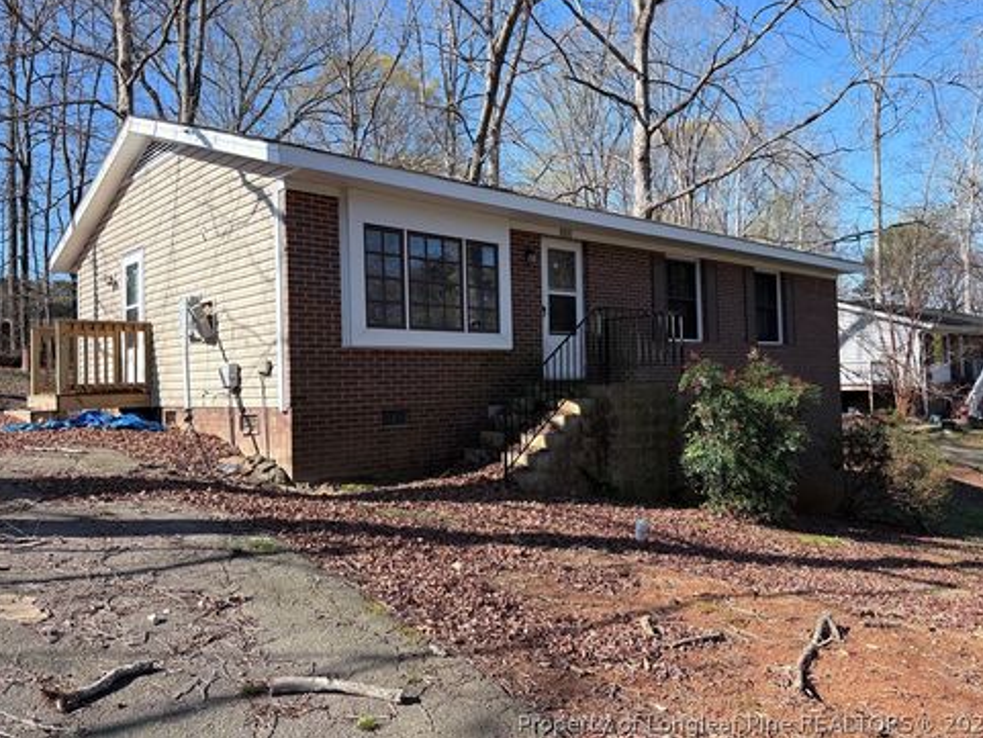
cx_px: 493
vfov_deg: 51.4
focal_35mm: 27
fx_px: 767
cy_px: 357
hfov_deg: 65.3
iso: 50
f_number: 1.6
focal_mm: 5.96
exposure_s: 1/1626
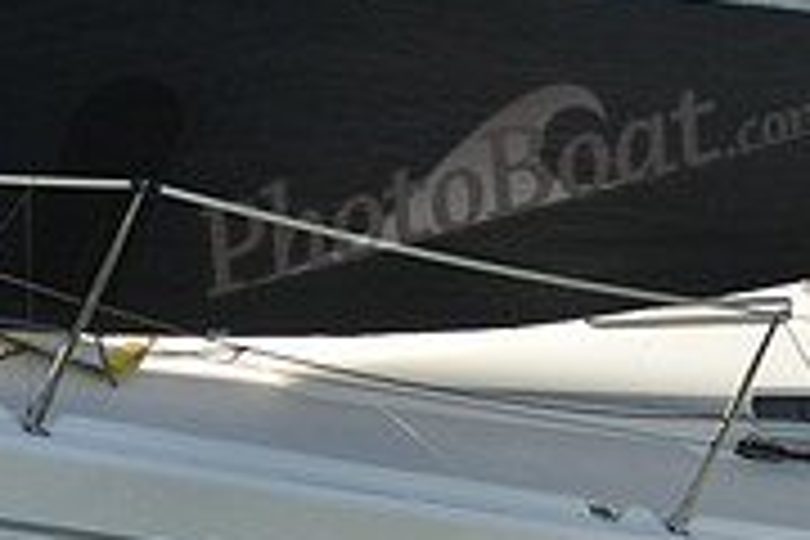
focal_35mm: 225
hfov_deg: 9.0
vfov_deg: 6.1
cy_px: 349
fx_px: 5062
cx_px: 1071
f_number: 6.3
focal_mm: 70
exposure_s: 1/1600
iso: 280
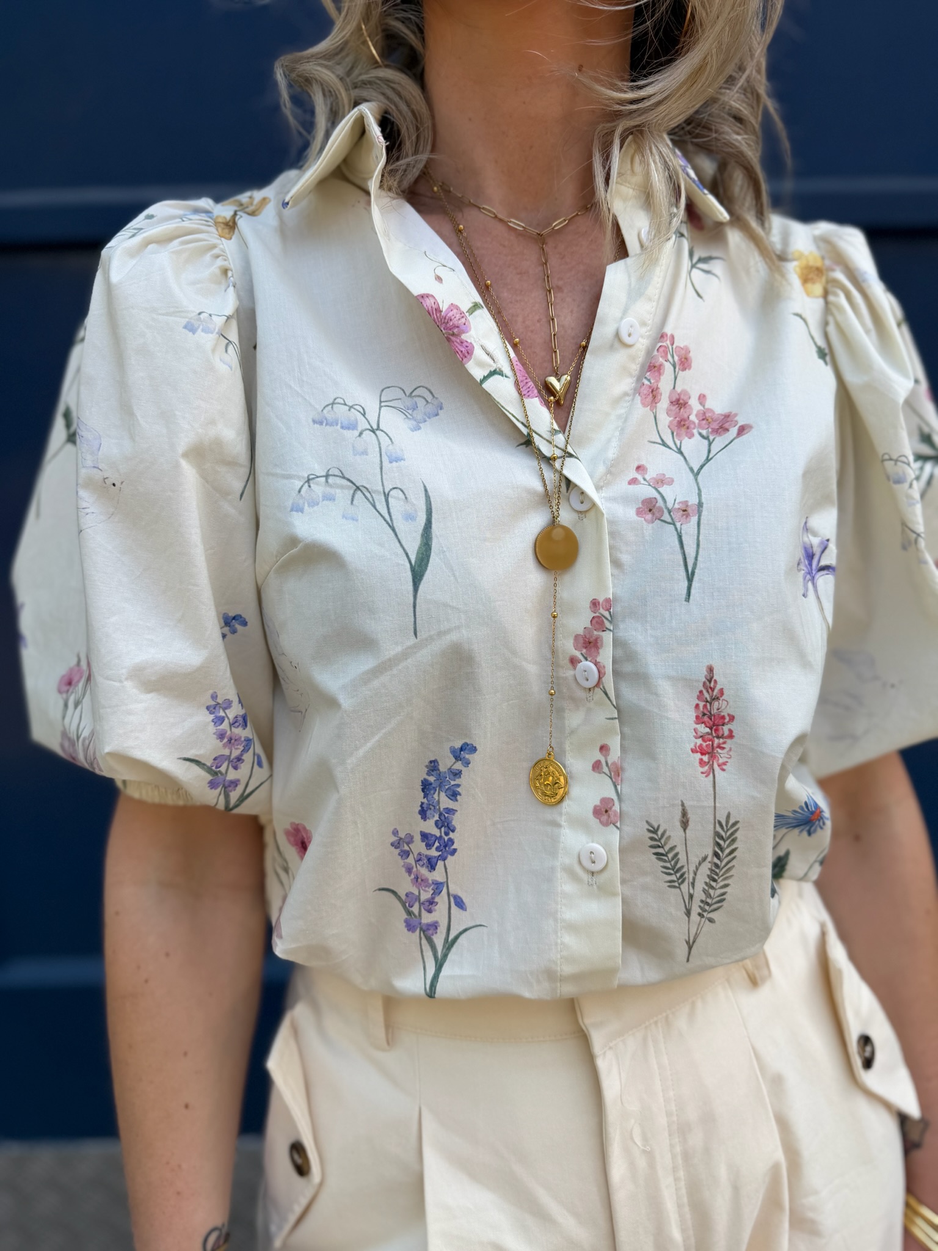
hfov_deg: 56.8
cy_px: 626
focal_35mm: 24
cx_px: 469
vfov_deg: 71.6
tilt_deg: -11.5
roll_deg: +1.4
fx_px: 867
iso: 80
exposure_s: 1/955
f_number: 1.78
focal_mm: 6.76
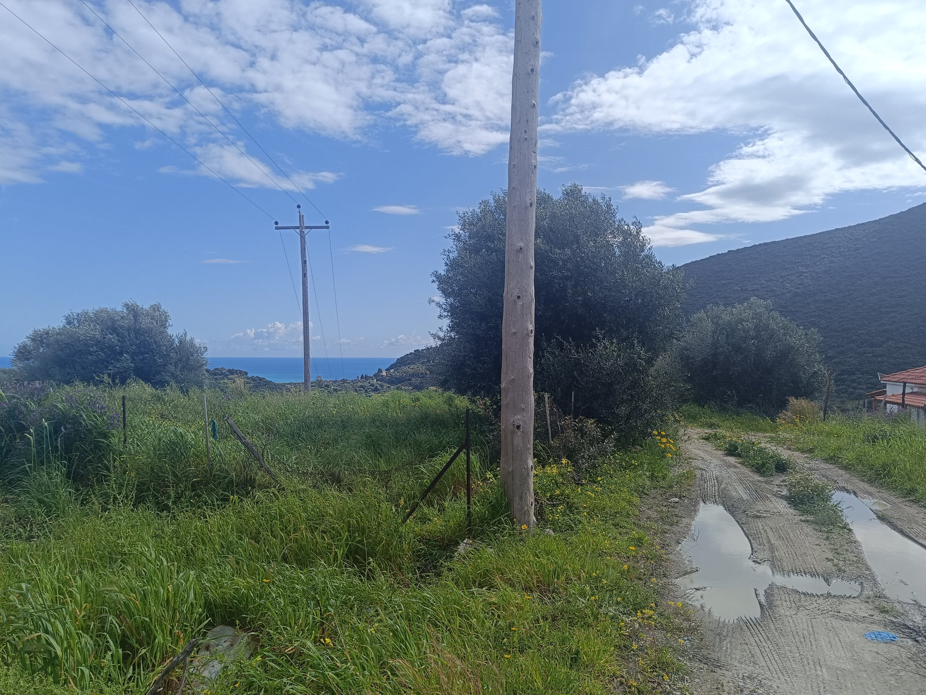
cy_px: 348
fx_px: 428
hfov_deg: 94.5
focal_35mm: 16
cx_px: 463
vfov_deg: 78.1
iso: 63
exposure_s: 1/2874
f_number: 1.88
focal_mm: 5.59
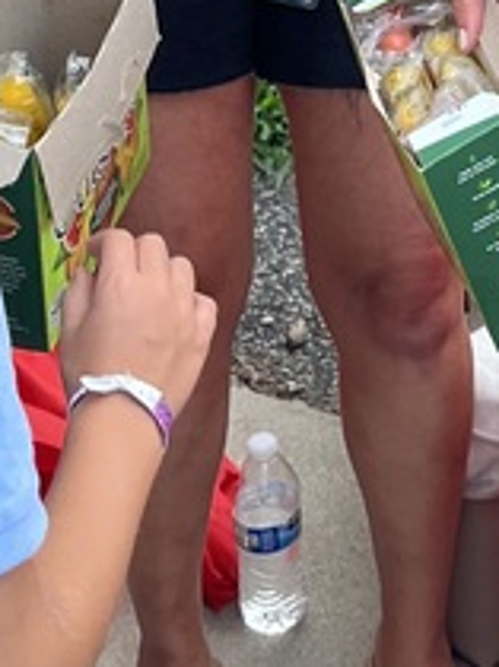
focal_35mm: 127
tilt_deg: -19.8
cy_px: -283
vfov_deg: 14.6
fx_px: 2446
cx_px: 502
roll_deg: +1.8
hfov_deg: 11.5
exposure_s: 1/133
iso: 32
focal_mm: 5.1
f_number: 1.6
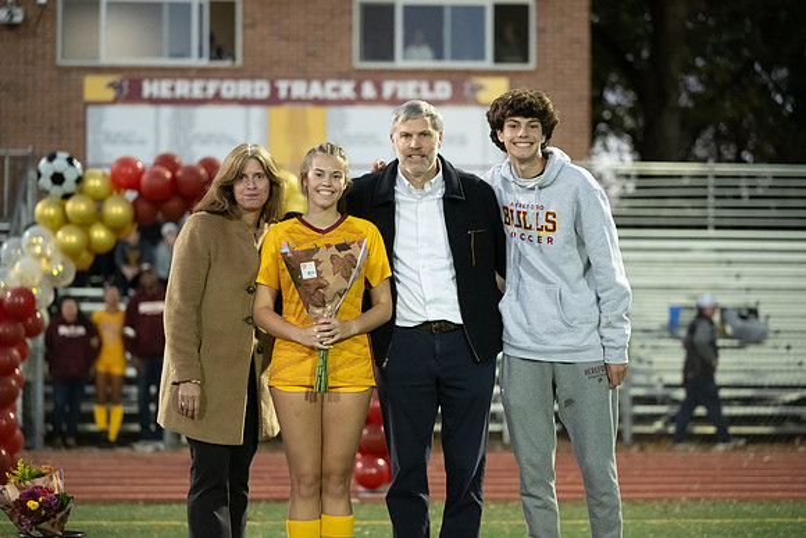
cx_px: 403
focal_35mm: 110
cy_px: 269
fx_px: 2463
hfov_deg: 18.6
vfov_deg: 12.5
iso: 8000
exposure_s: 1/500
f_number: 2.8
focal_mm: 110
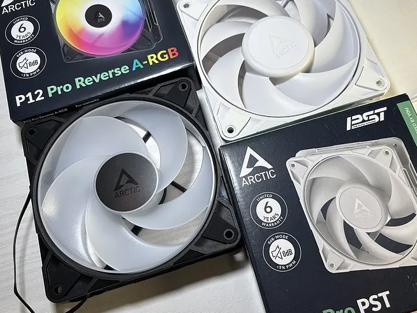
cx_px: 232
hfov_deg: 58.2
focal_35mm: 31
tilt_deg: -72.2
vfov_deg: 45.4
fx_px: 374
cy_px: 166
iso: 50
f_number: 1.6
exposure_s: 1/120
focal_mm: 5.96
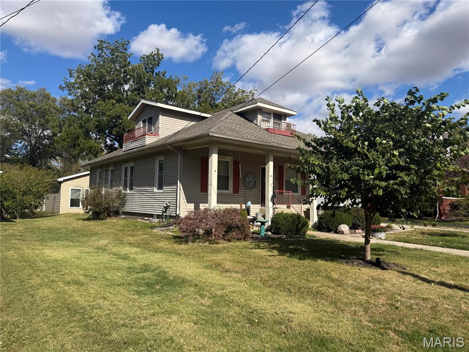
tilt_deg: +4.9
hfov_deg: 71.6
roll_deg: -0.8
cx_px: 234
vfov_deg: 56.8
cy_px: 176
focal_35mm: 24
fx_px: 325
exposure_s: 1/5714
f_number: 1.78
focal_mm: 6.76
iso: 80
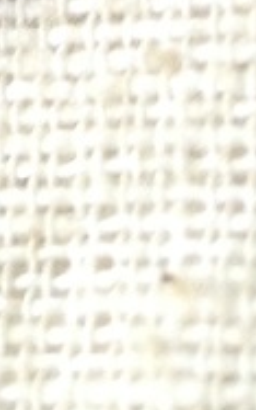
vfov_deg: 8.8
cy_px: -714
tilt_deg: -64.9
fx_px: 2309
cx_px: -440
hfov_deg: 6.0
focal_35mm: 207
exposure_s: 1/20
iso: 64
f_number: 2.4
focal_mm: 4.28
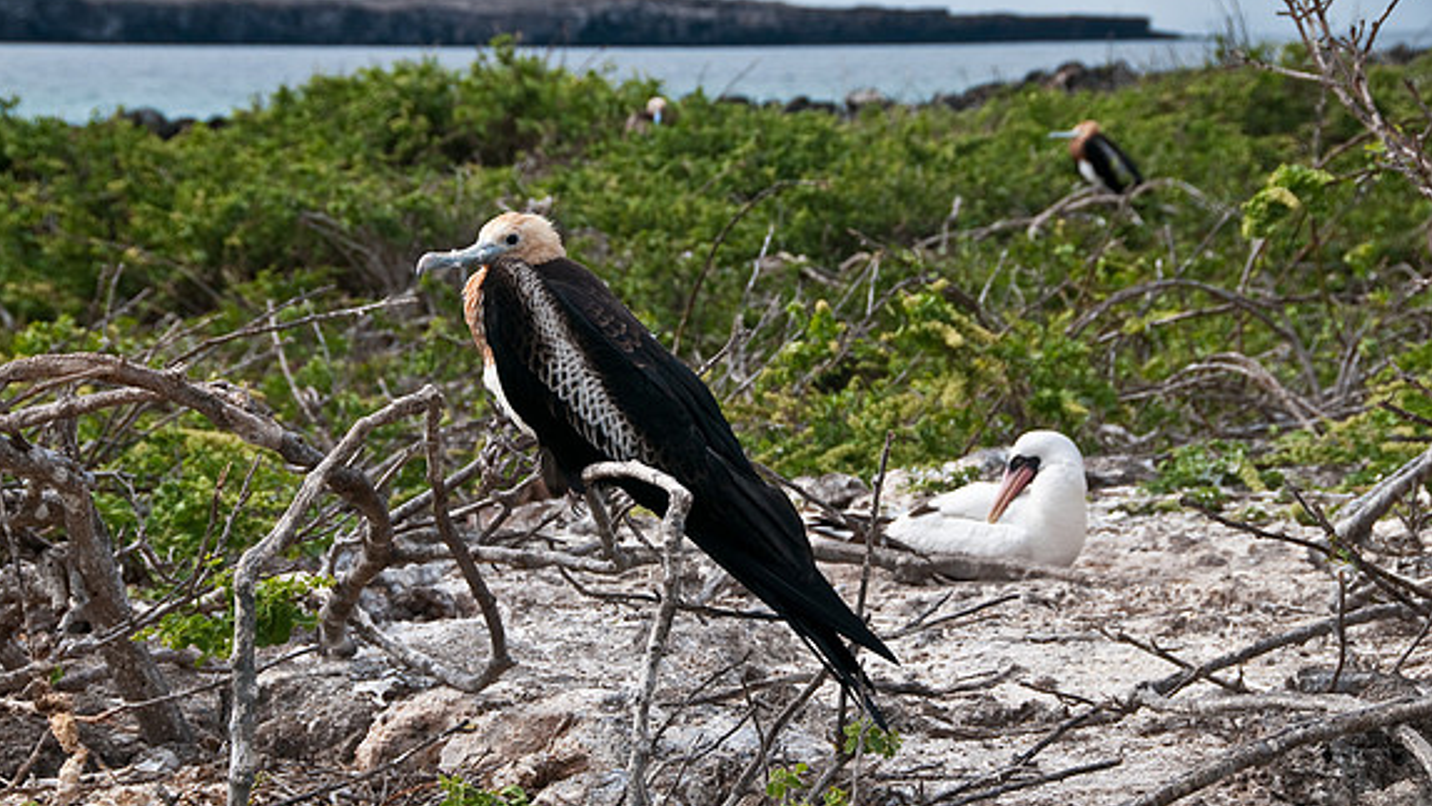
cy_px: 366
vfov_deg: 10.9
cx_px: 711
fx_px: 4215
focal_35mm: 111
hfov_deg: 19.3
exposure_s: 1/180
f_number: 8
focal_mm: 70
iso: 200
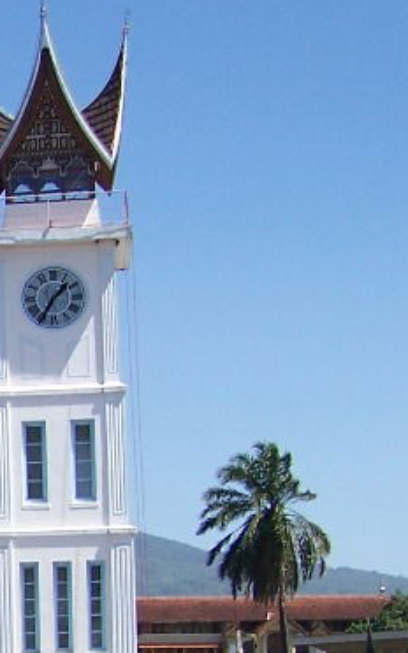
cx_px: -429
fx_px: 1978
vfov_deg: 18.4
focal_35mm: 111
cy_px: 606
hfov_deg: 10.7
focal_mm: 6.3
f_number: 4
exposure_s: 1/800
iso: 80
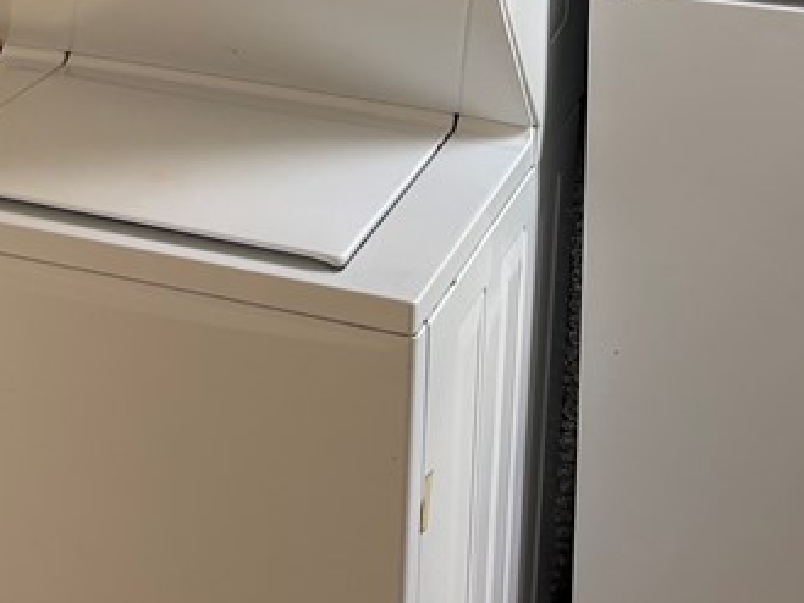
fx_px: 1882
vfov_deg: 17.3
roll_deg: +0.6
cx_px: 327
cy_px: -149
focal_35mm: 81
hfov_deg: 24.1
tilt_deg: -11.7
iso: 100
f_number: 1.6
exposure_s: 1/121
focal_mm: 5.96
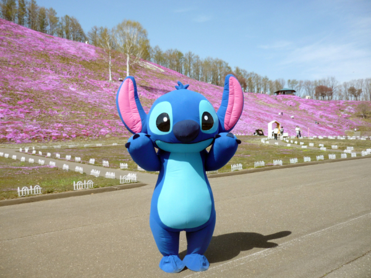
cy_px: 139
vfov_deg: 42.9
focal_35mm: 33
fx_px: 354
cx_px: 186
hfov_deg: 55.4
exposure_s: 1/1000
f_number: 2.8
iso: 100
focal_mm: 5.5
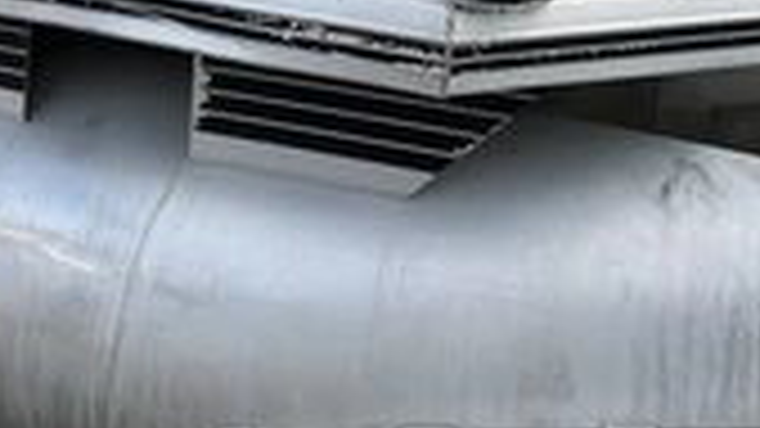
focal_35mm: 75
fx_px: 1511
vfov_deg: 15.1
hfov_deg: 28.2
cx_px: 409
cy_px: -176
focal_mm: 3
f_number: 1.8
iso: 25
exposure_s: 1/1015
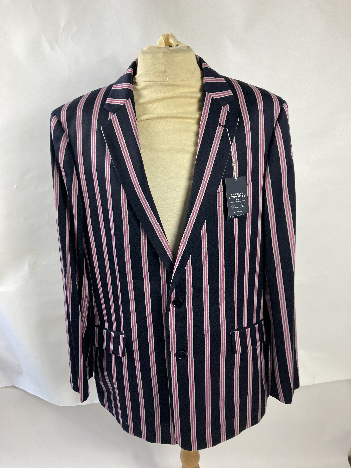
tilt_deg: -17.6
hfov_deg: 49.7
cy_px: 234
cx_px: 176
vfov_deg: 63.4
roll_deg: +0.2
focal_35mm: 28
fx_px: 379
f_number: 1.8
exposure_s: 1/100
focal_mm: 3.99
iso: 80
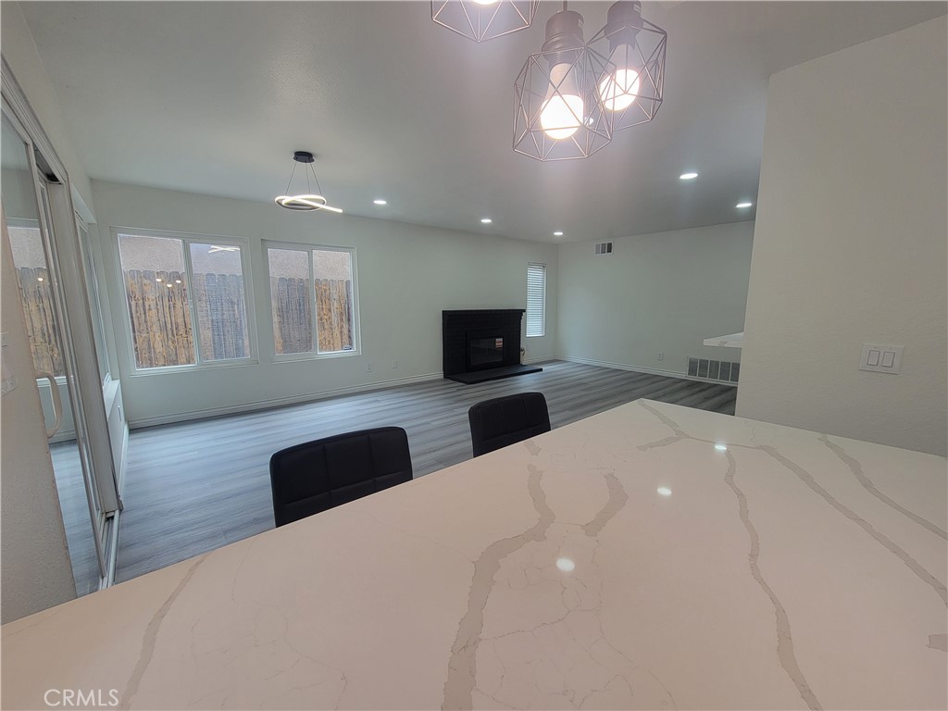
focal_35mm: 13
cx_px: 474
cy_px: 356
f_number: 2.2
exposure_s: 1/120
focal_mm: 2.2
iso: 100
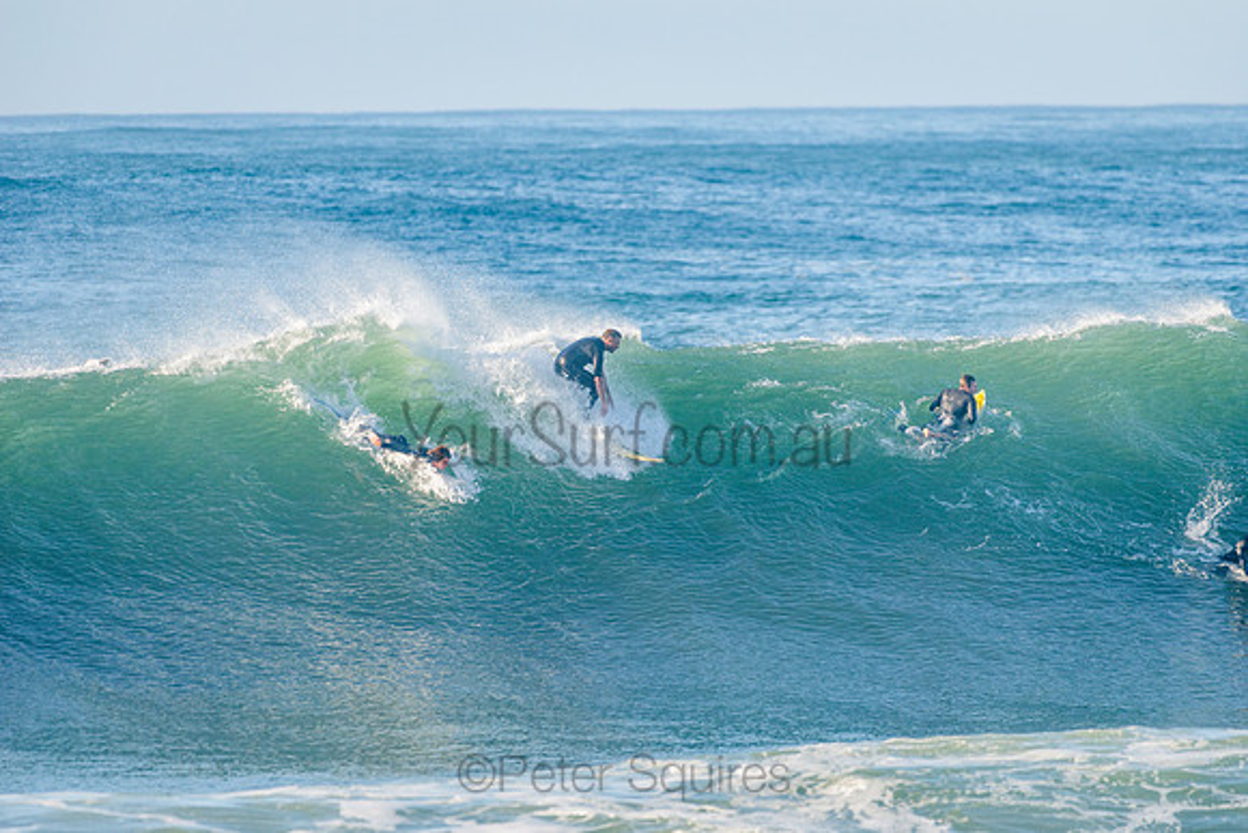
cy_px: 416
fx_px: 17337
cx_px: 624
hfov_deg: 4.1
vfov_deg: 2.8
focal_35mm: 500
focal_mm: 500
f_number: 5.6
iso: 360
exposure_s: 1/1600
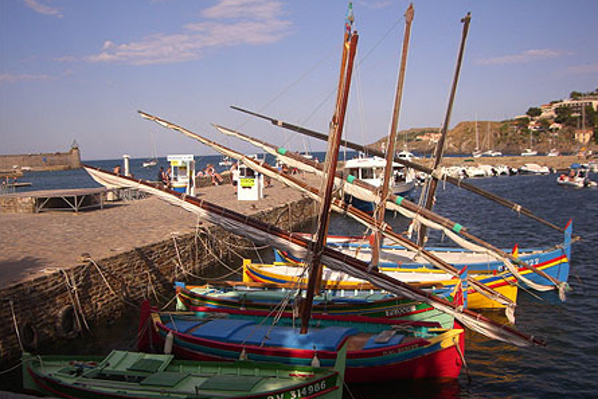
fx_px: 665
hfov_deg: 48.4
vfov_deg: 33.4
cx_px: 301
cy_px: 220
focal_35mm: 40
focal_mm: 6.2
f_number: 4.3
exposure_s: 1/1000
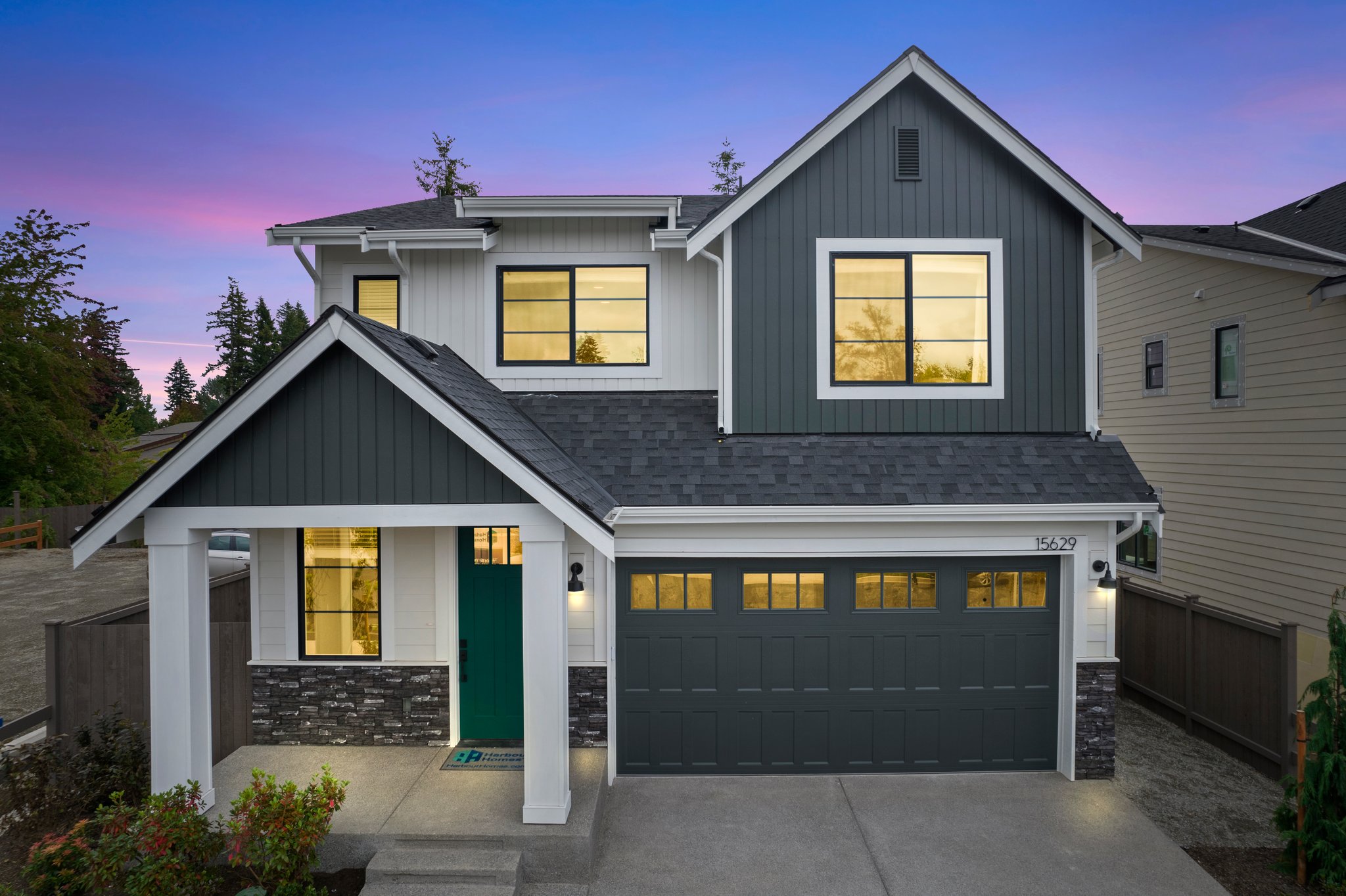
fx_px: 822
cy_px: 448
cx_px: 673
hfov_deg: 78.6
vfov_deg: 57.2
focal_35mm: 22
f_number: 2.8
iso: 100
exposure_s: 1/500
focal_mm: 8.38
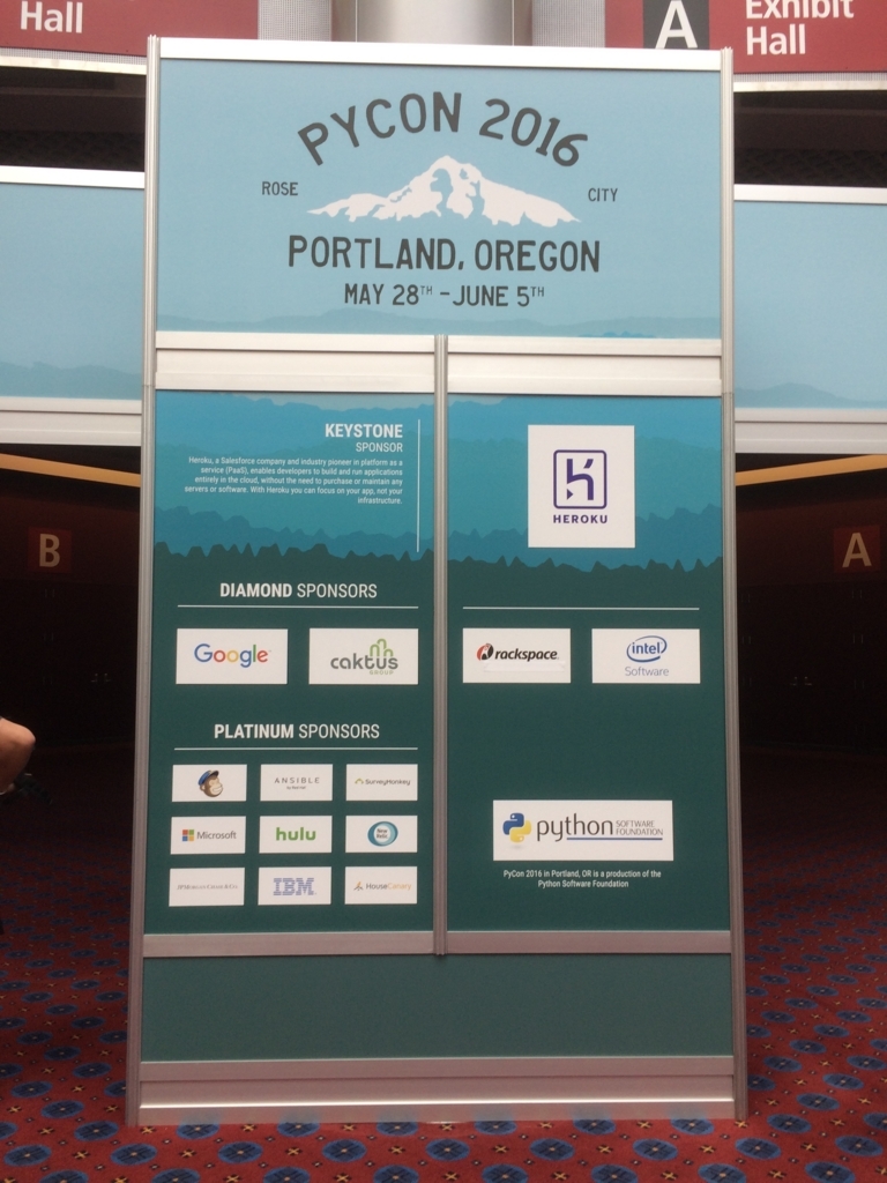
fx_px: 991
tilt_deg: +3.5
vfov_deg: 61.7
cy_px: 592
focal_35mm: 29
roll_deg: +0.4
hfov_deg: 48.2
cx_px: 444
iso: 40
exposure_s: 1/60
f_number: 2.2
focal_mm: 4.15
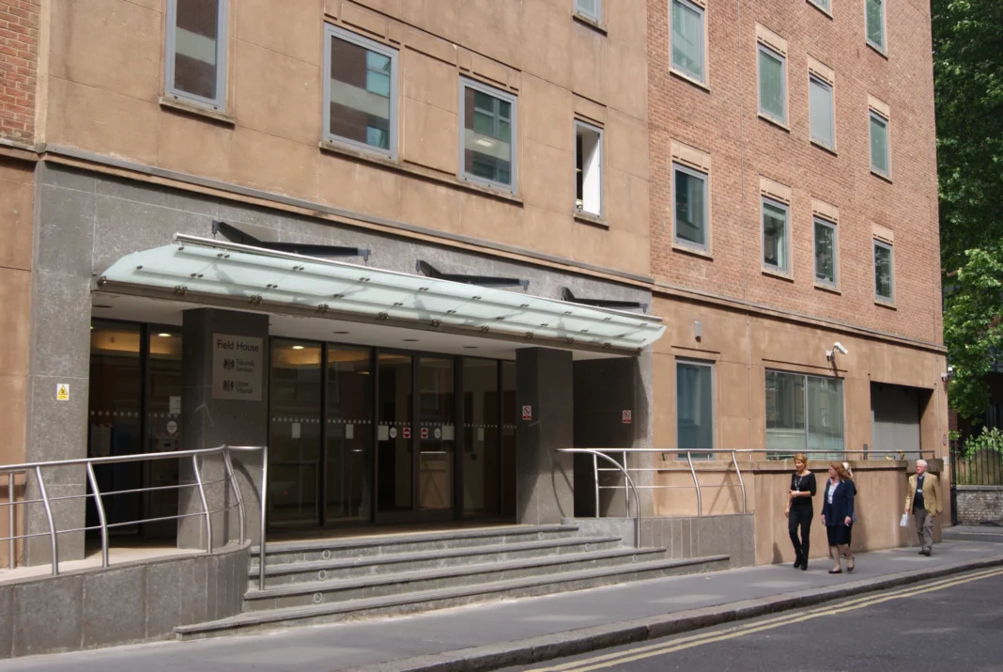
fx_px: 1172
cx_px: 502
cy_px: 336
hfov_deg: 46.3
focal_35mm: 42
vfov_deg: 32.0
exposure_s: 1/80
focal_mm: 28
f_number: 9
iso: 100
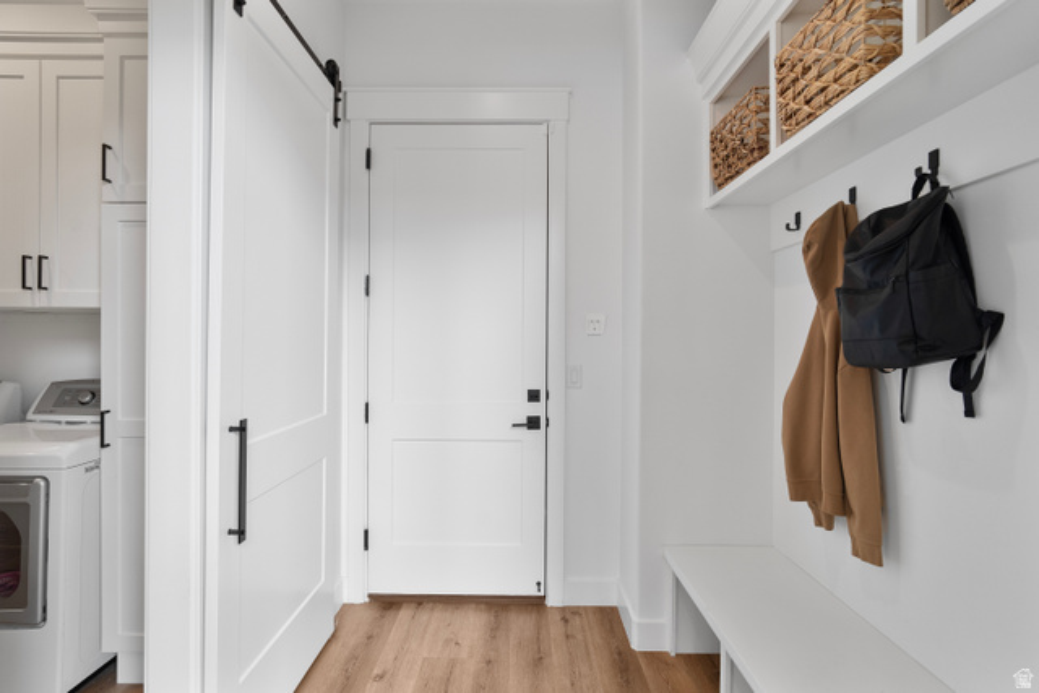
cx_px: 520
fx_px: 462
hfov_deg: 96.7
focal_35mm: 16
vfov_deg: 73.8
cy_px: 346
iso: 800
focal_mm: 16
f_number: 5.6
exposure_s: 1/100
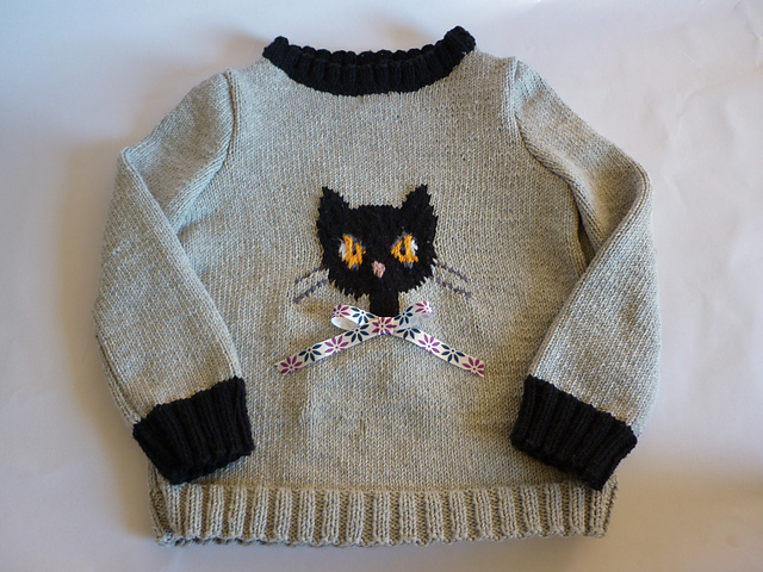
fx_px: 727
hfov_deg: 55.4
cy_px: 286
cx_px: 382
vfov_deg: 42.9
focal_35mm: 33
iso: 100
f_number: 2.8
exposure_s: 1/30
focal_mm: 5.5
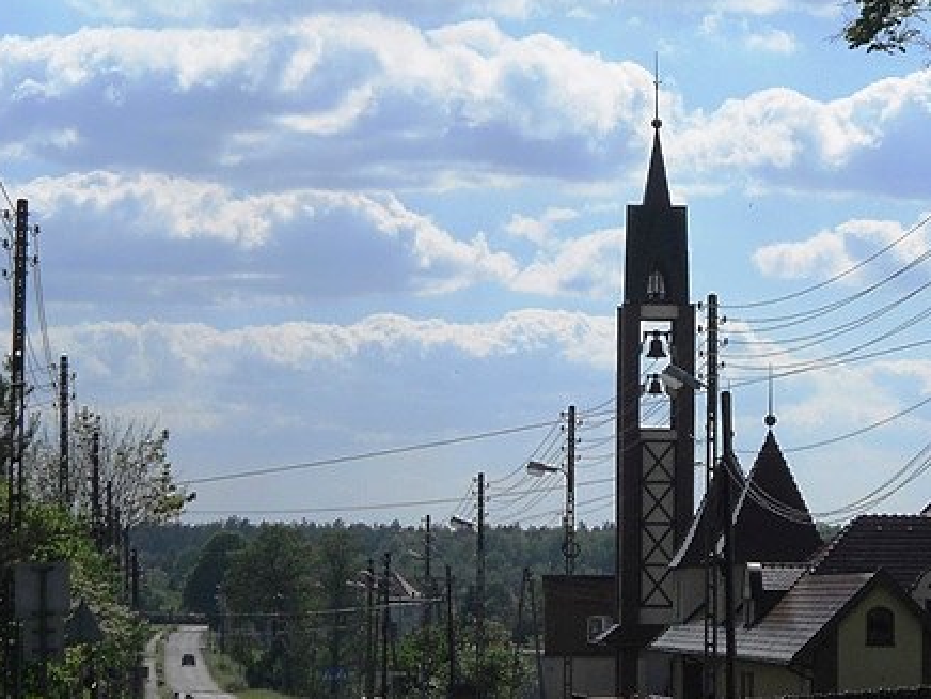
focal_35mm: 182
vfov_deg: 8.2
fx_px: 4895
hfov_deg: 10.8
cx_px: 660
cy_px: 393
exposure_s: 1/320
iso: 80
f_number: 10.6
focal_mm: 20.49
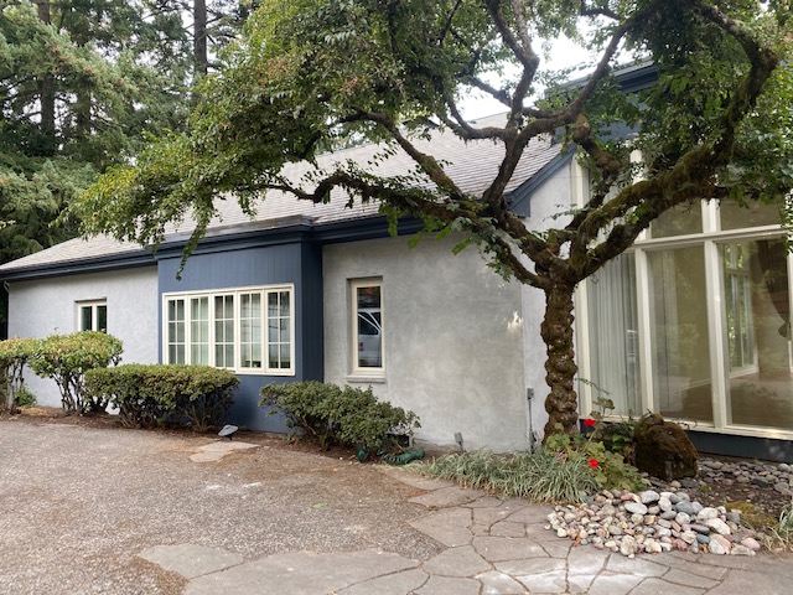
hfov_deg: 67.3
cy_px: 298
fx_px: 596
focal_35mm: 26
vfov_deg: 53.1
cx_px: 396
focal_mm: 4.25
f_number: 1.8
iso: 40
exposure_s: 1/122
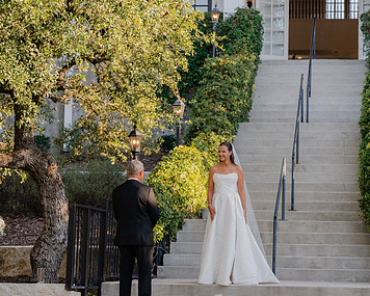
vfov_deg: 12.2
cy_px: 149
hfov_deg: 15.3
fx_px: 1380
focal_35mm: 126
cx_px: 197
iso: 200
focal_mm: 70
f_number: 2.8
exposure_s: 1/500
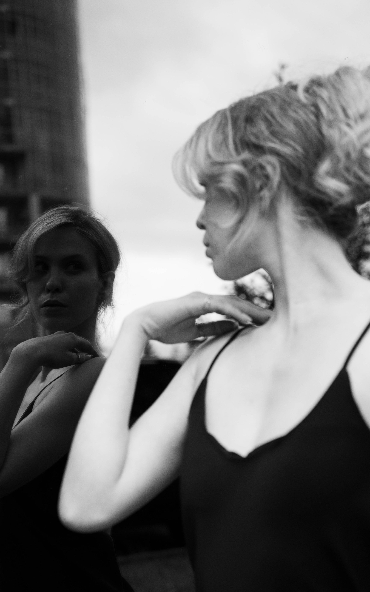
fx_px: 920
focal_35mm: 57
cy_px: 306
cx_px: 182
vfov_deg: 35.7
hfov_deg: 22.7
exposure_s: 1/640
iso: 1600
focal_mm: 48.7
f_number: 3.2
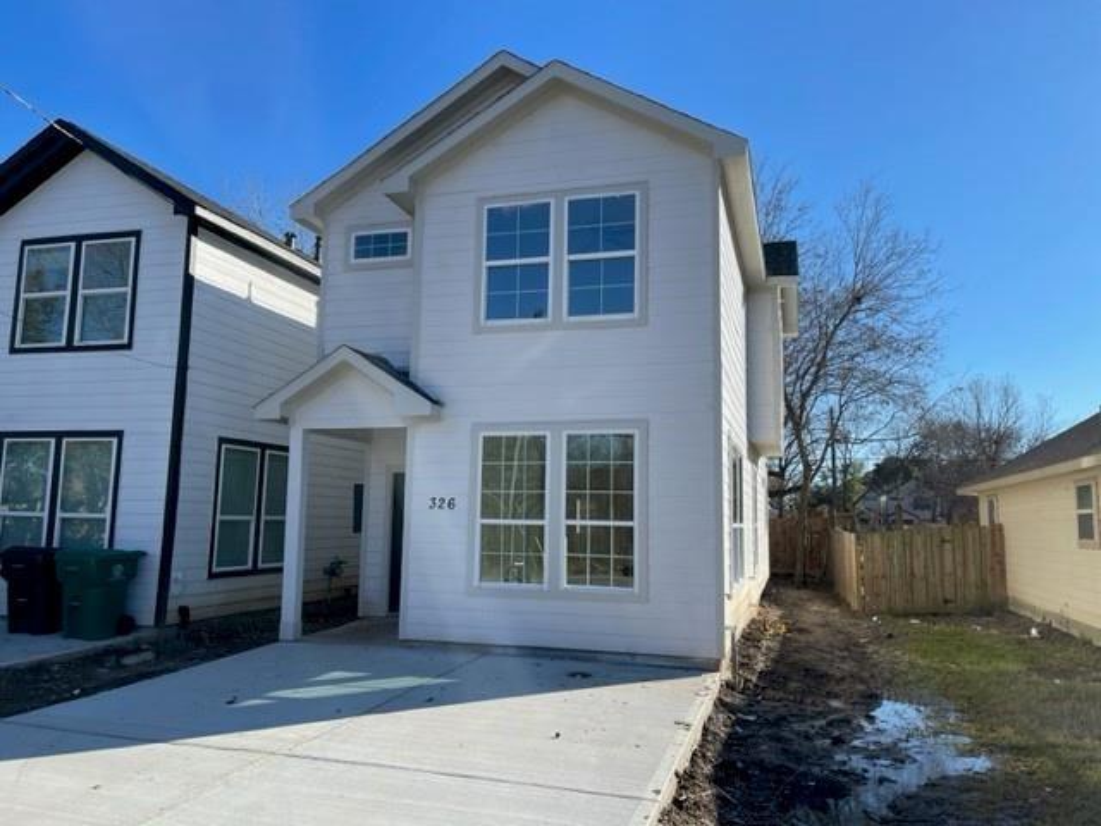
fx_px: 827
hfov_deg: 67.3
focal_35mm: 26
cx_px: 550
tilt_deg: +6.1
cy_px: 413
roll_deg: -1.6
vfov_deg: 53.1
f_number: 1.6
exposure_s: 1/2660
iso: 32
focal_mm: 5.1
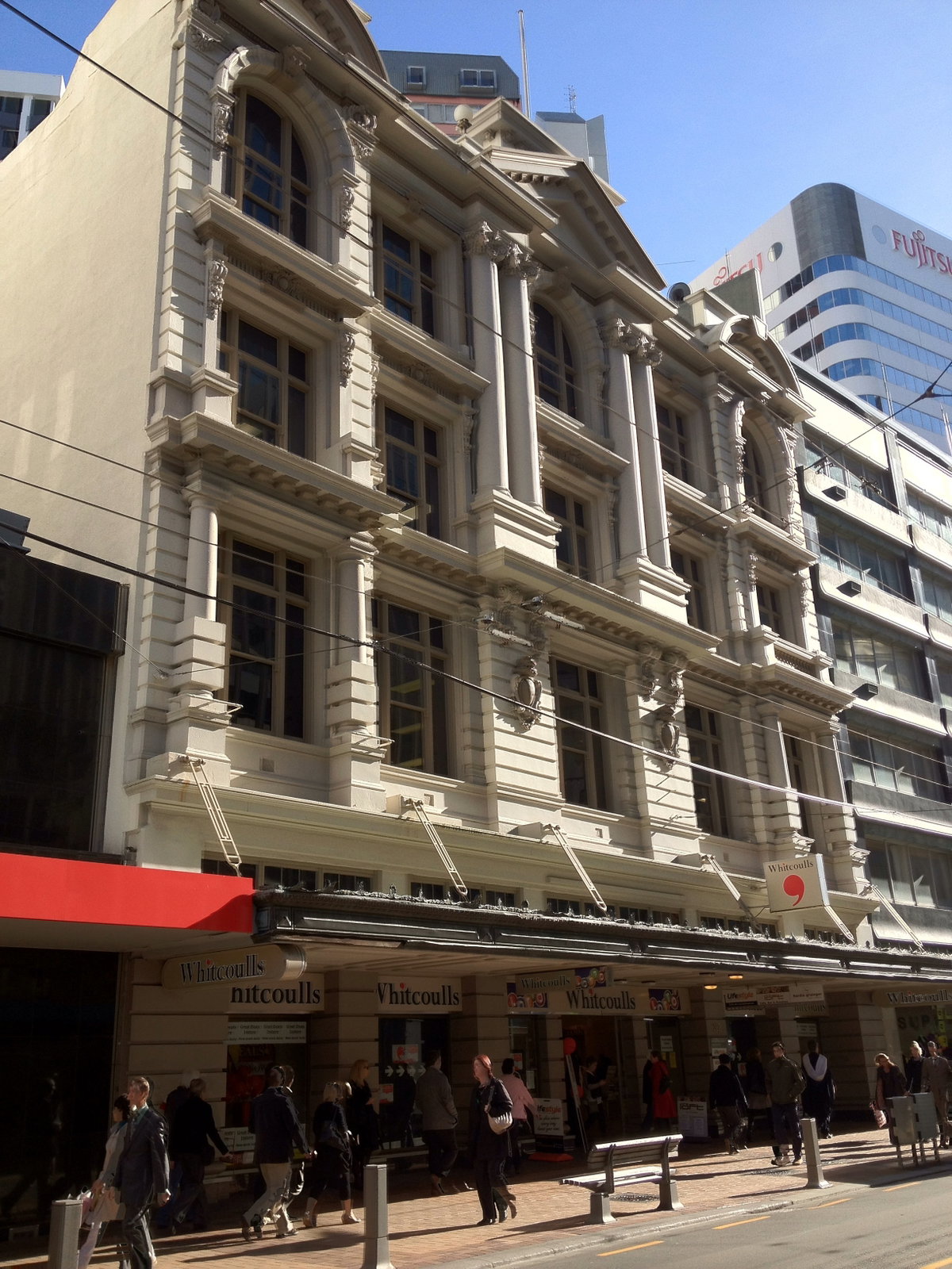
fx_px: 1283
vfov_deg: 52.6
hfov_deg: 40.7
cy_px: 634
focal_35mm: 35
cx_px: 476
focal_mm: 4.28
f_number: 2.4
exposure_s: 1/836
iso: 64
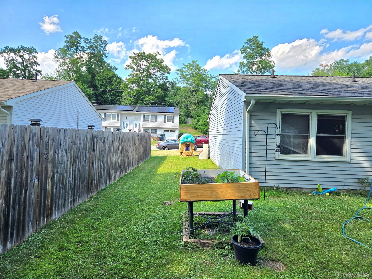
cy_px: 140
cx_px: 186
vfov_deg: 58.9
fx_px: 247
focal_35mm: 23
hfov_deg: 73.9
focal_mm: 5.4
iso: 25
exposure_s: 1/833
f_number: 1.8
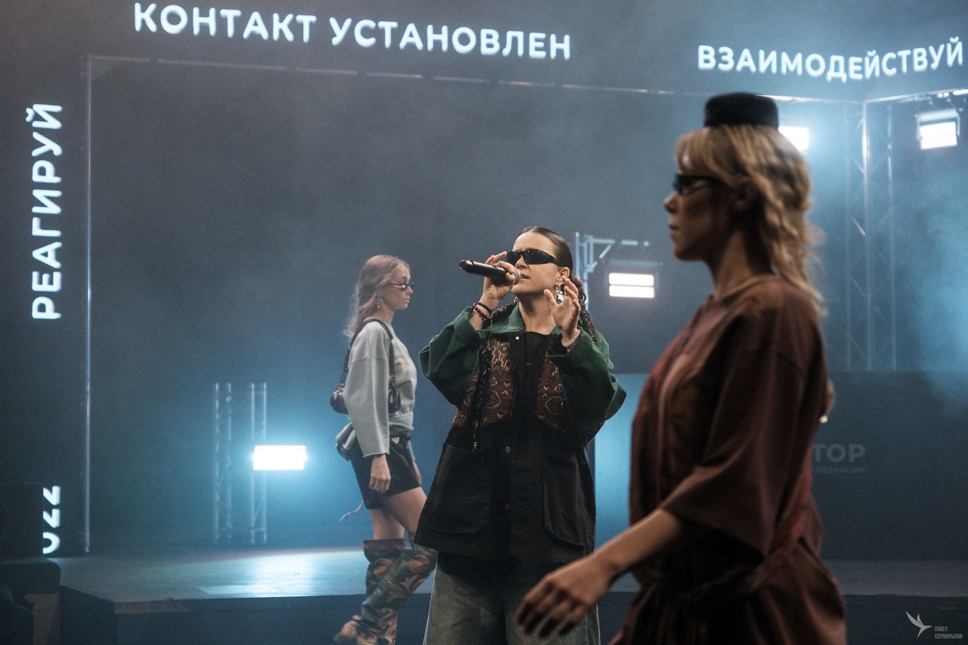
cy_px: 291
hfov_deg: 24.4
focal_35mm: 83
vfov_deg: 16.4
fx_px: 2234
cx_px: 491
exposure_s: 1/320
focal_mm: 49.8
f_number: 2.8
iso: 1600
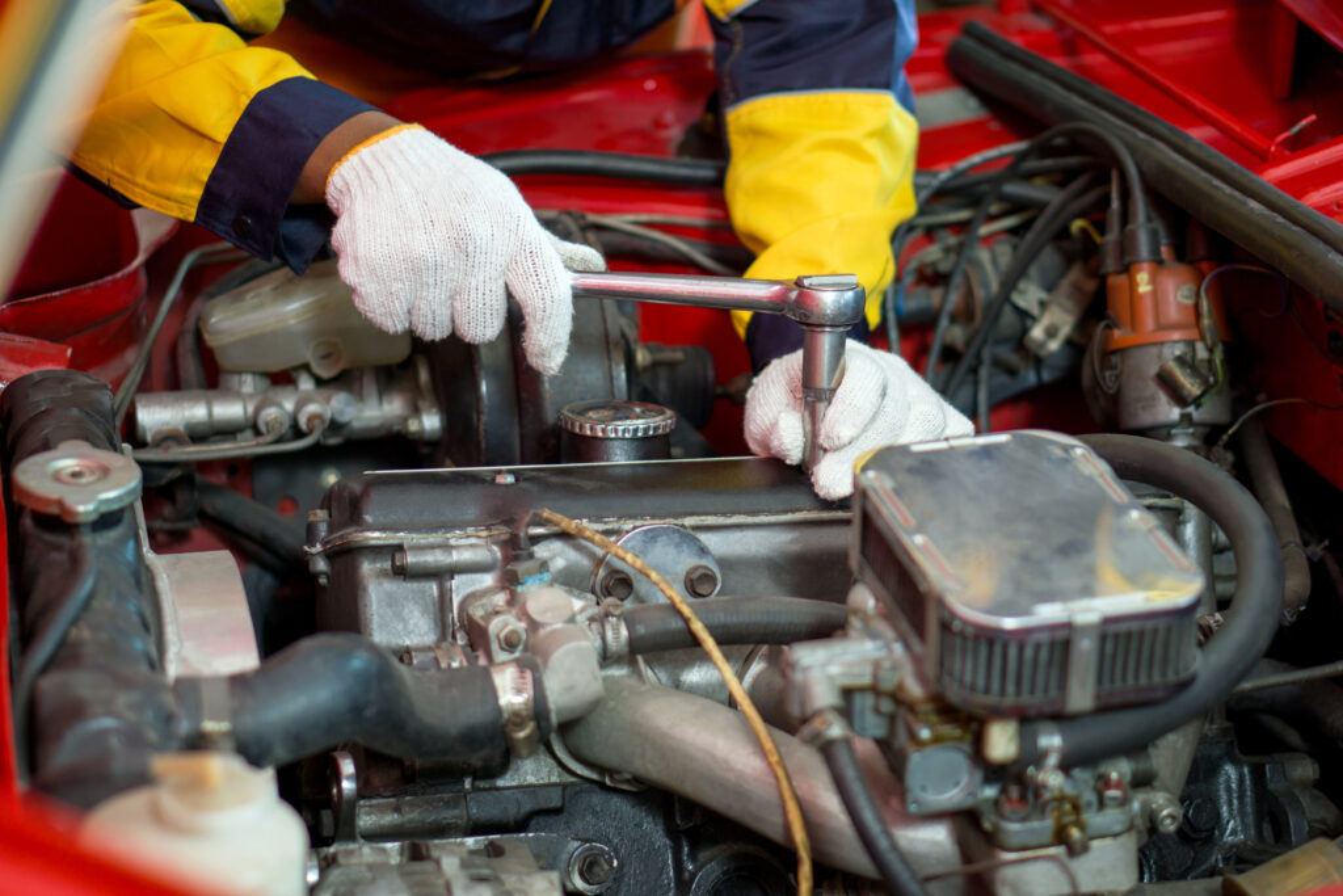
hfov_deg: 27.0
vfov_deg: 18.2
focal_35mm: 75
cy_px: 448
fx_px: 2798
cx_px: 672
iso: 250
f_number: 1.8
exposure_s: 1/80
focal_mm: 50
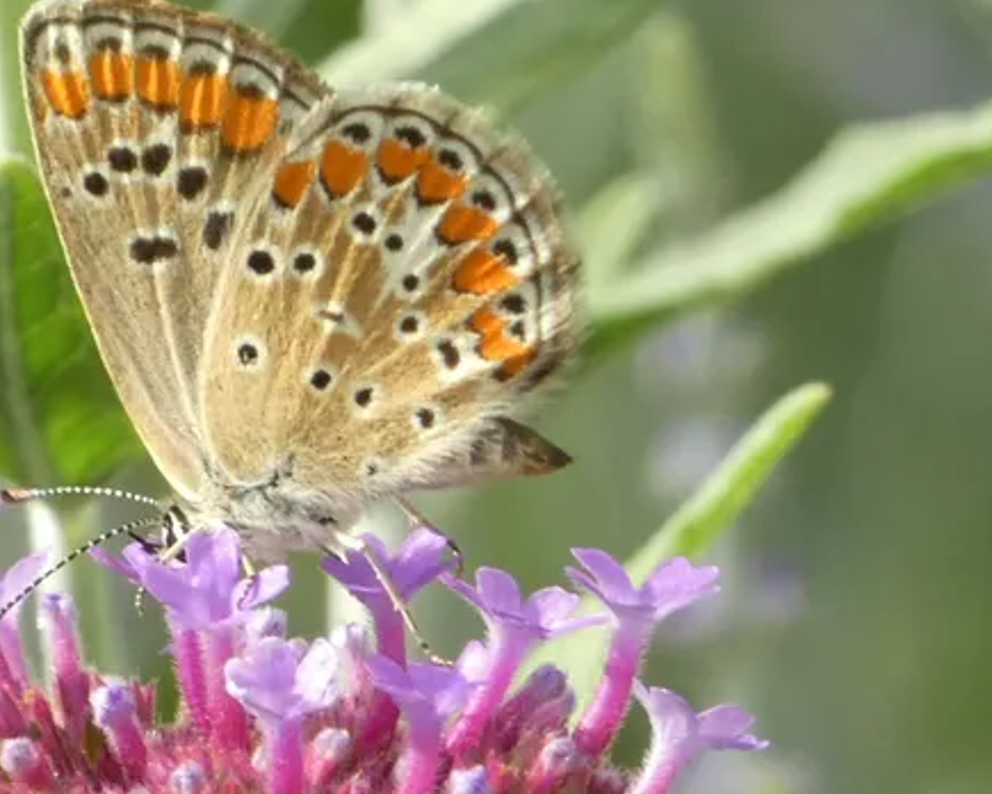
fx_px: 16177
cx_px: 319
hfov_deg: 3.5
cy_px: 374
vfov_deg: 2.8
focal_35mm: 551
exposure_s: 1/80
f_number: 5.6
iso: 100
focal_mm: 68.8
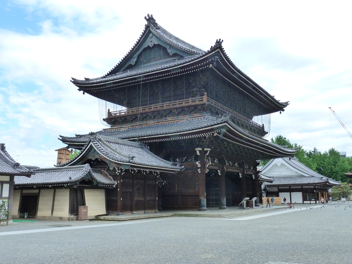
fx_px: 356
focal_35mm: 35
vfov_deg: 40.7
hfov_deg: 52.6
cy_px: 132
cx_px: 176
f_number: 4
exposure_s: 1/320
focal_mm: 5.7
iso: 200
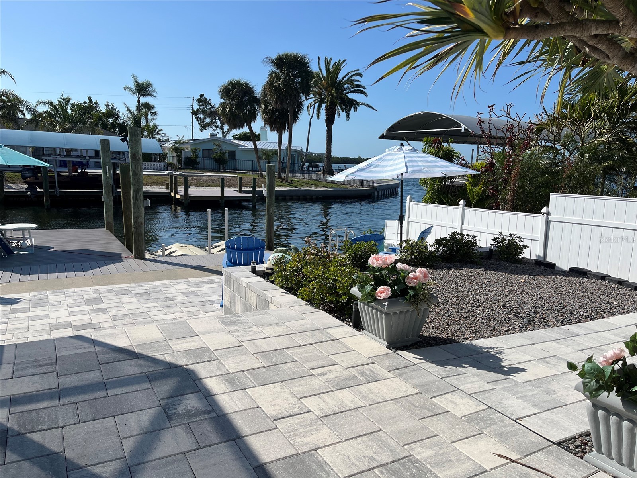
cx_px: 318
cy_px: 239
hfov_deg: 67.3
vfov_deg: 53.1
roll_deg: -2.2
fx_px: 478
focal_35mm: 26
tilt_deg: -10.3
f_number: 1.6
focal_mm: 5.1
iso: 50
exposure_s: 1/6494
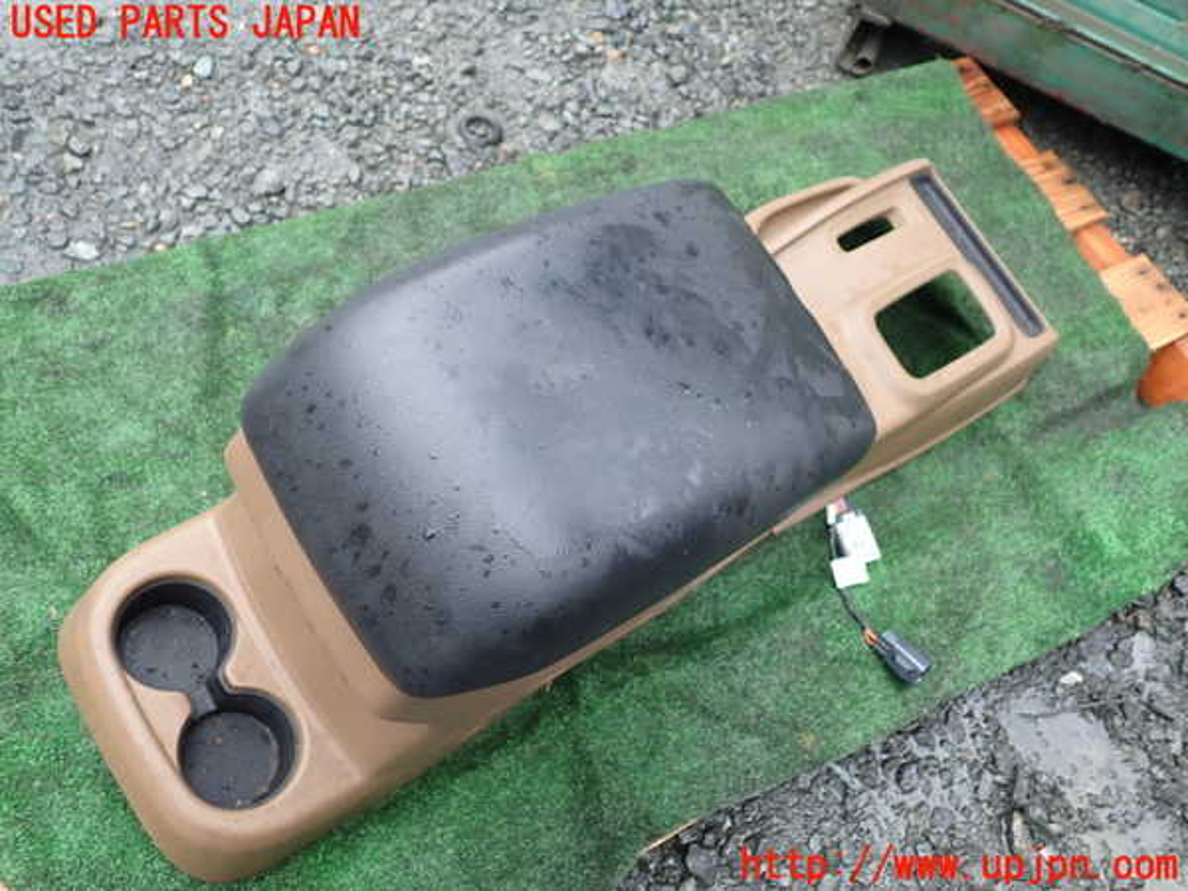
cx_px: 594
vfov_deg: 46.8
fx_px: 1030
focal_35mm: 30
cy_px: 446
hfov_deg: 60.0
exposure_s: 1/100
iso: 100
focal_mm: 5.4
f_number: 2.3
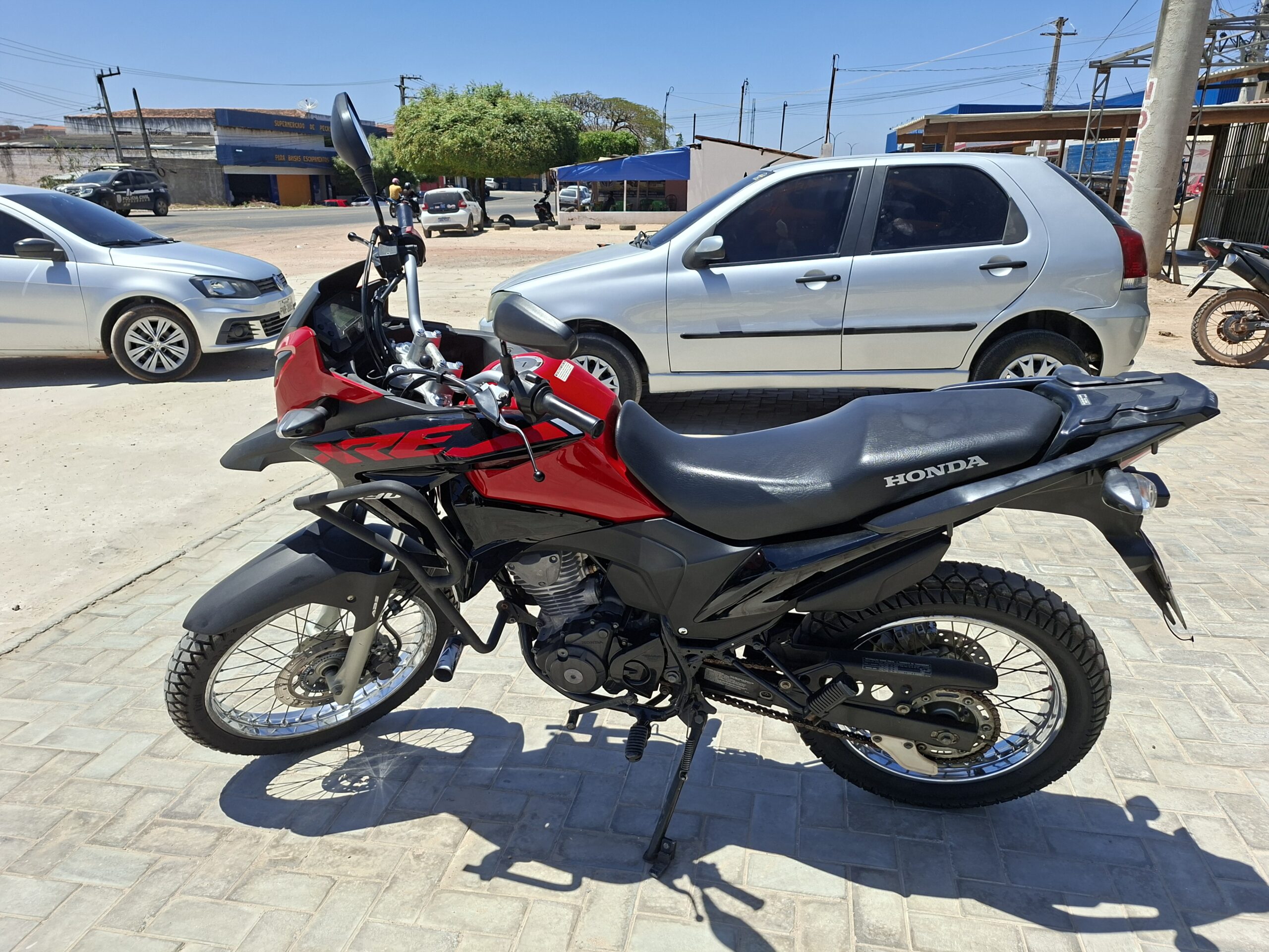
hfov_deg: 73.9
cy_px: 476
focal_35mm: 23
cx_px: 634
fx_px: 843
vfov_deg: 58.9
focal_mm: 5.54
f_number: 1.8
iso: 50
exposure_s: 1/2151
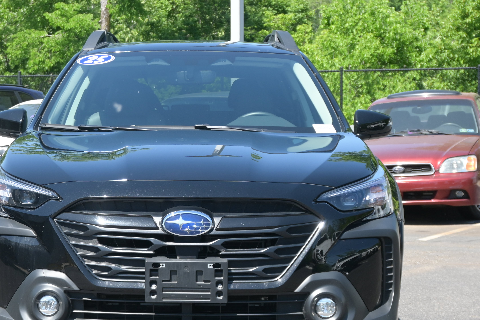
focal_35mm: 89
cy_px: 232
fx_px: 1187
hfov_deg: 22.8
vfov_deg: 15.3
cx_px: 171
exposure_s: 1/500
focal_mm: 36
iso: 200
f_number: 5.3
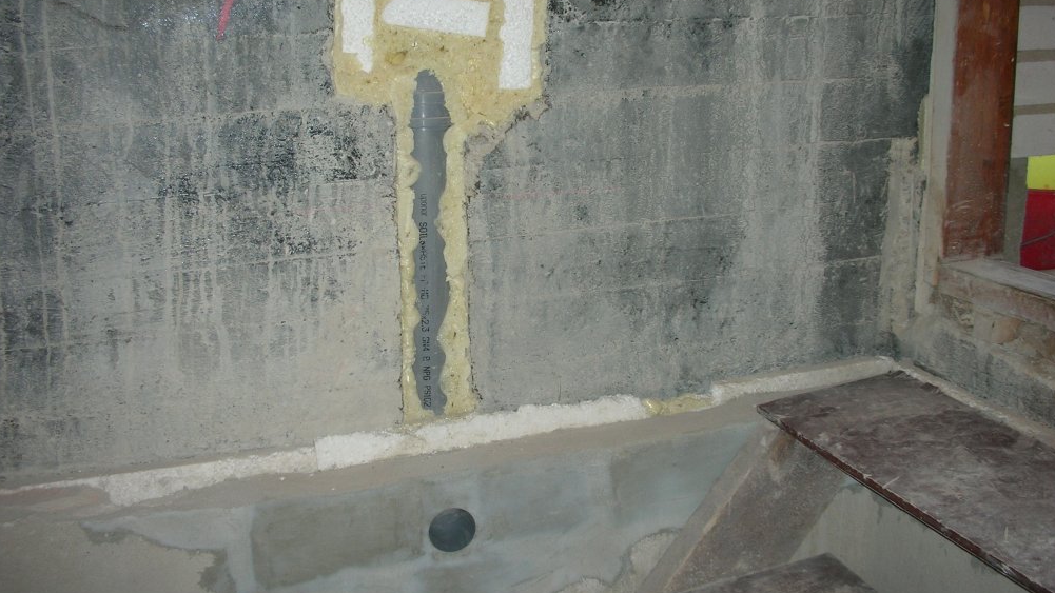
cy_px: 254
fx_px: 1091
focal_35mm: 39
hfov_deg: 51.6
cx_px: 520
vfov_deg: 30.4
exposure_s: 1/60.1
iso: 54
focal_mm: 5.8
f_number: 3
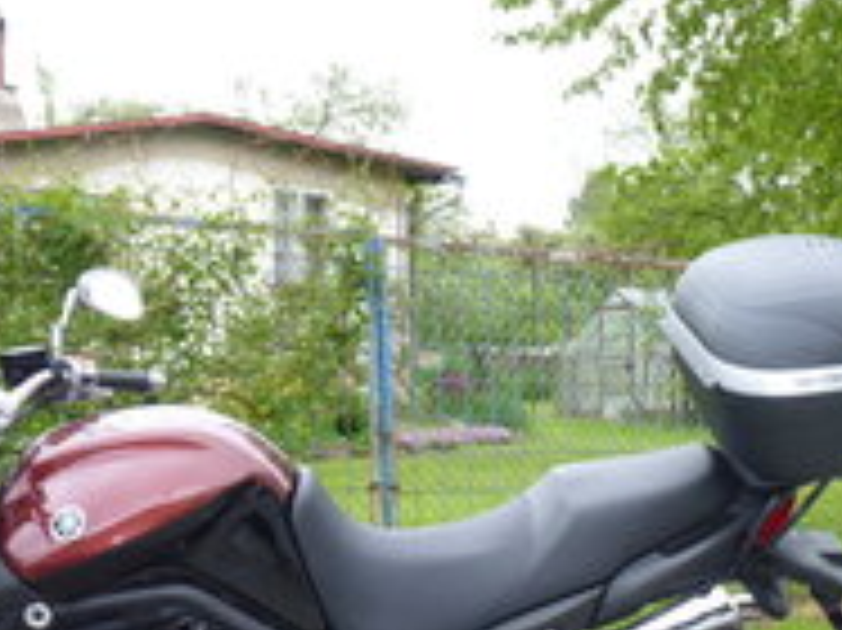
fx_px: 1823
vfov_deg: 19.2
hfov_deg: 26.0
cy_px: 585
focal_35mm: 75
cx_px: 365
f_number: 3
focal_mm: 6.2
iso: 100
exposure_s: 1/30
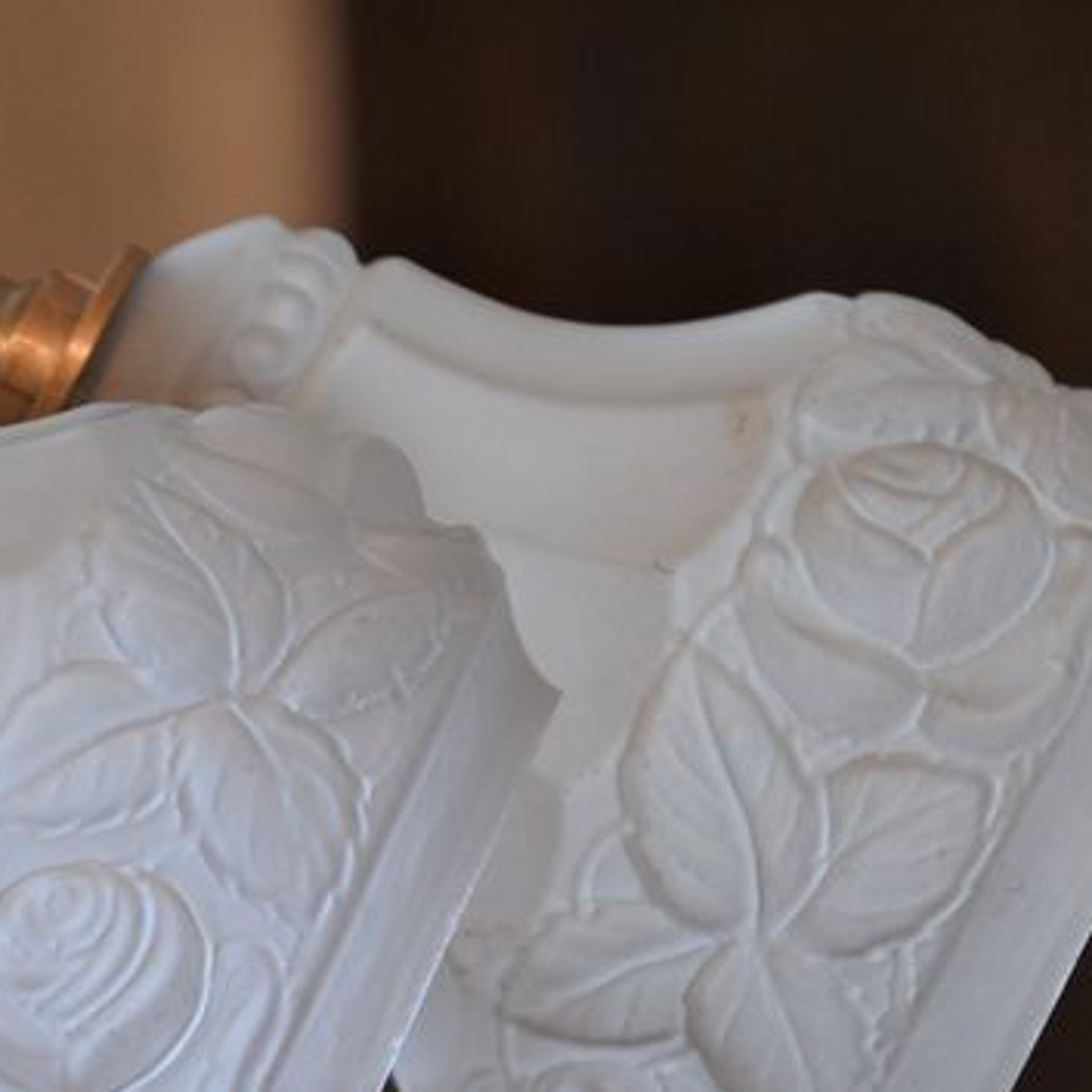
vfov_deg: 4.3
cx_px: -328
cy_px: 616
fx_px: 14608
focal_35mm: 409
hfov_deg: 4.3
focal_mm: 105
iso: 450
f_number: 5.6
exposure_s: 1/125
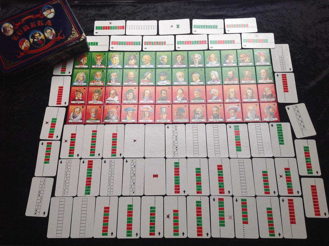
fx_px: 332
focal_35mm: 35
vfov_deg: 40.6
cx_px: 164
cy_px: 123
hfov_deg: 52.7
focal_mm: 4.28
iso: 80
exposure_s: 1/120
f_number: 2.4
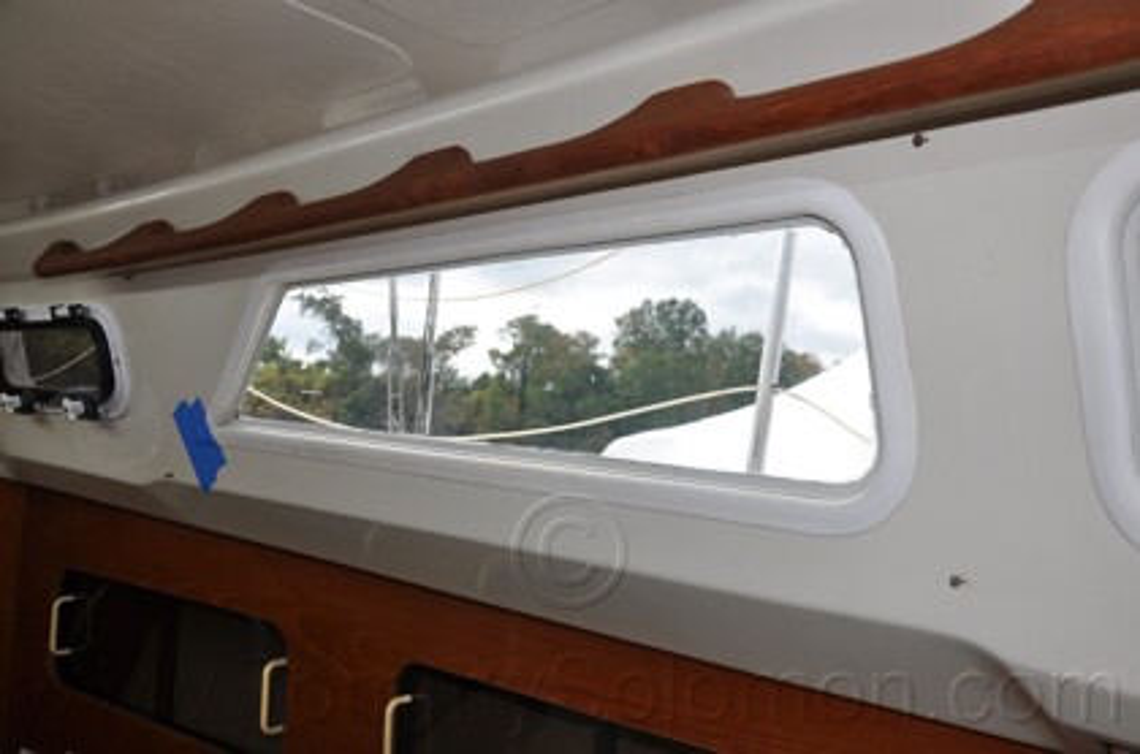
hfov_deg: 59.6
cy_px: 377
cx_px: 570
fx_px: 995
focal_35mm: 32
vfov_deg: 41.5
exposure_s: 1/200
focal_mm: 21
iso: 200
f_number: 6.3
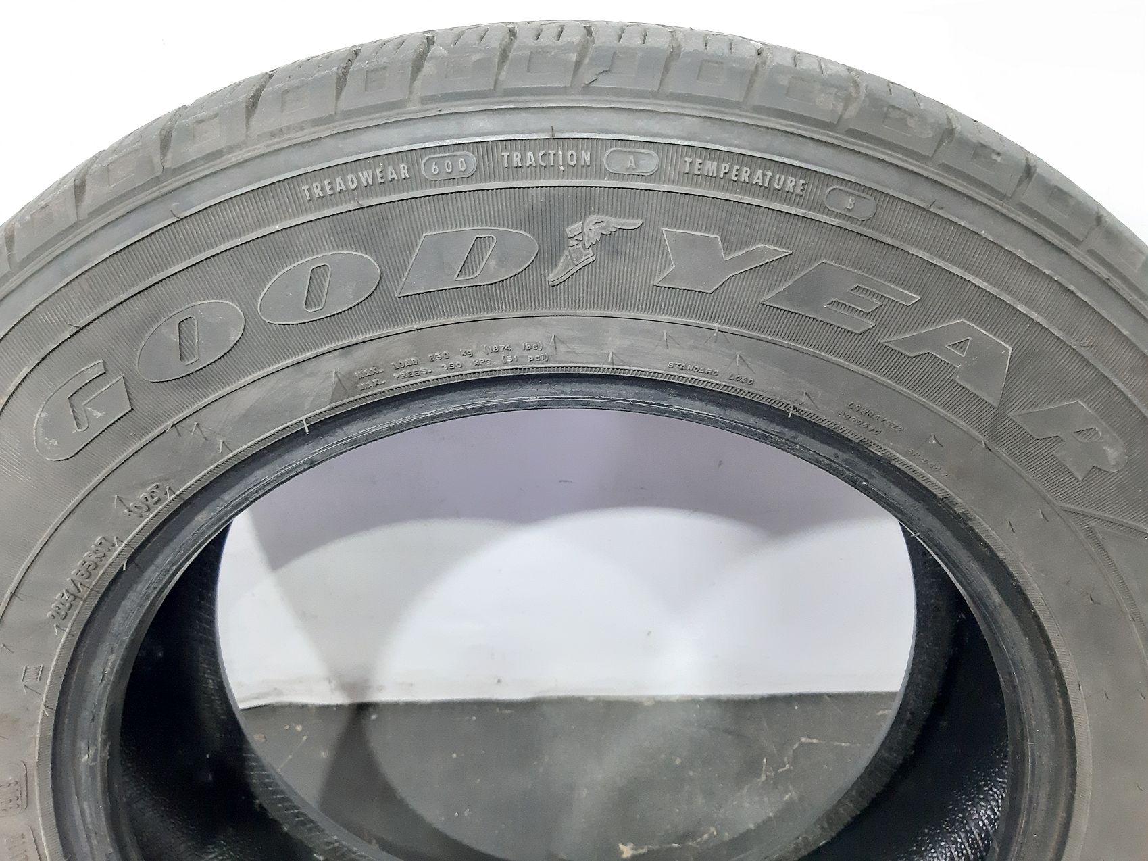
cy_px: 430
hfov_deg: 65.3
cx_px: 574
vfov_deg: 51.3
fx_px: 895
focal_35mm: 27
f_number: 1.7
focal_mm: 3.93
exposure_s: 1/25
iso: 1000
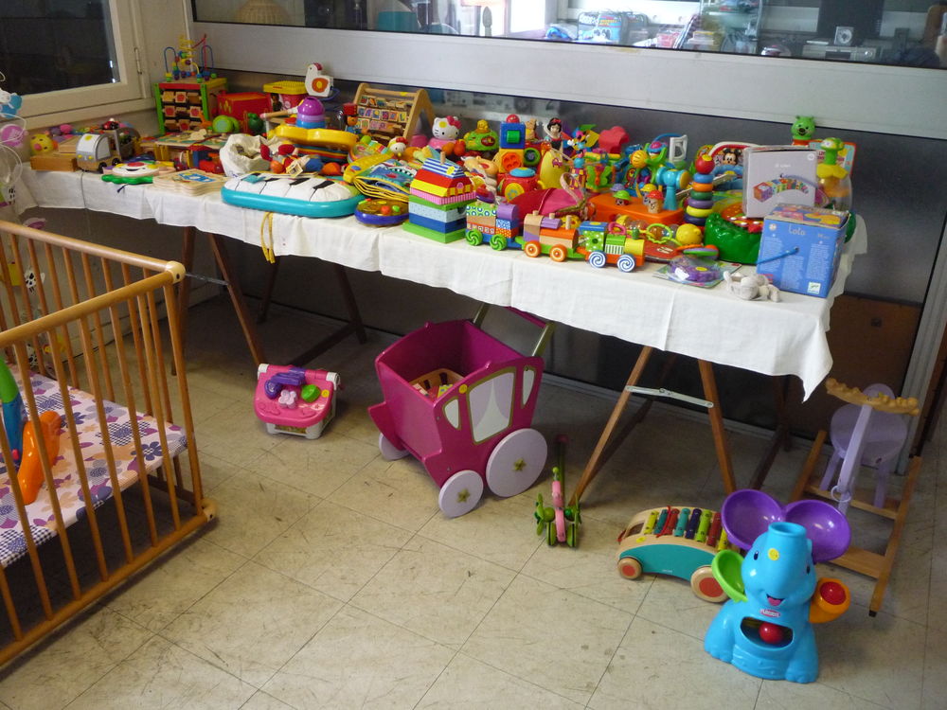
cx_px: 474
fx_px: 821
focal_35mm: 30
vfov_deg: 46.8
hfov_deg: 60.0
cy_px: 355
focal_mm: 5.2
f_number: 3.3
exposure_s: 1/30
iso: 400
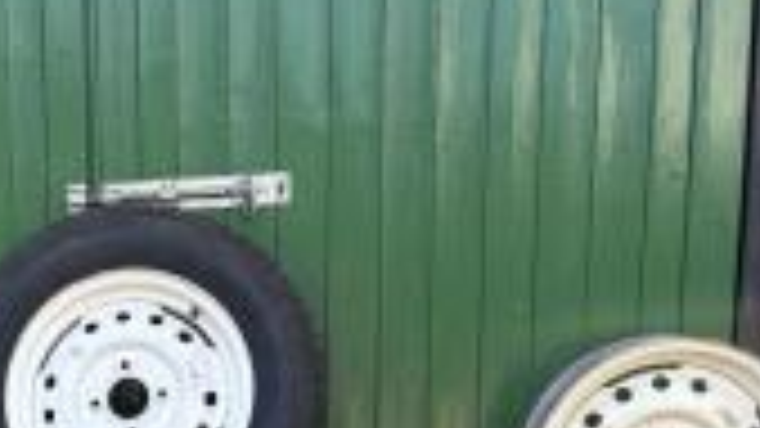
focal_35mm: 67
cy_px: 613
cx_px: 36
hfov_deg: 29.7
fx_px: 1350
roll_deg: +2.7
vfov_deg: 16.6
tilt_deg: -10.6
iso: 50
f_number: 1.6
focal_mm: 5.96
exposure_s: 1/594
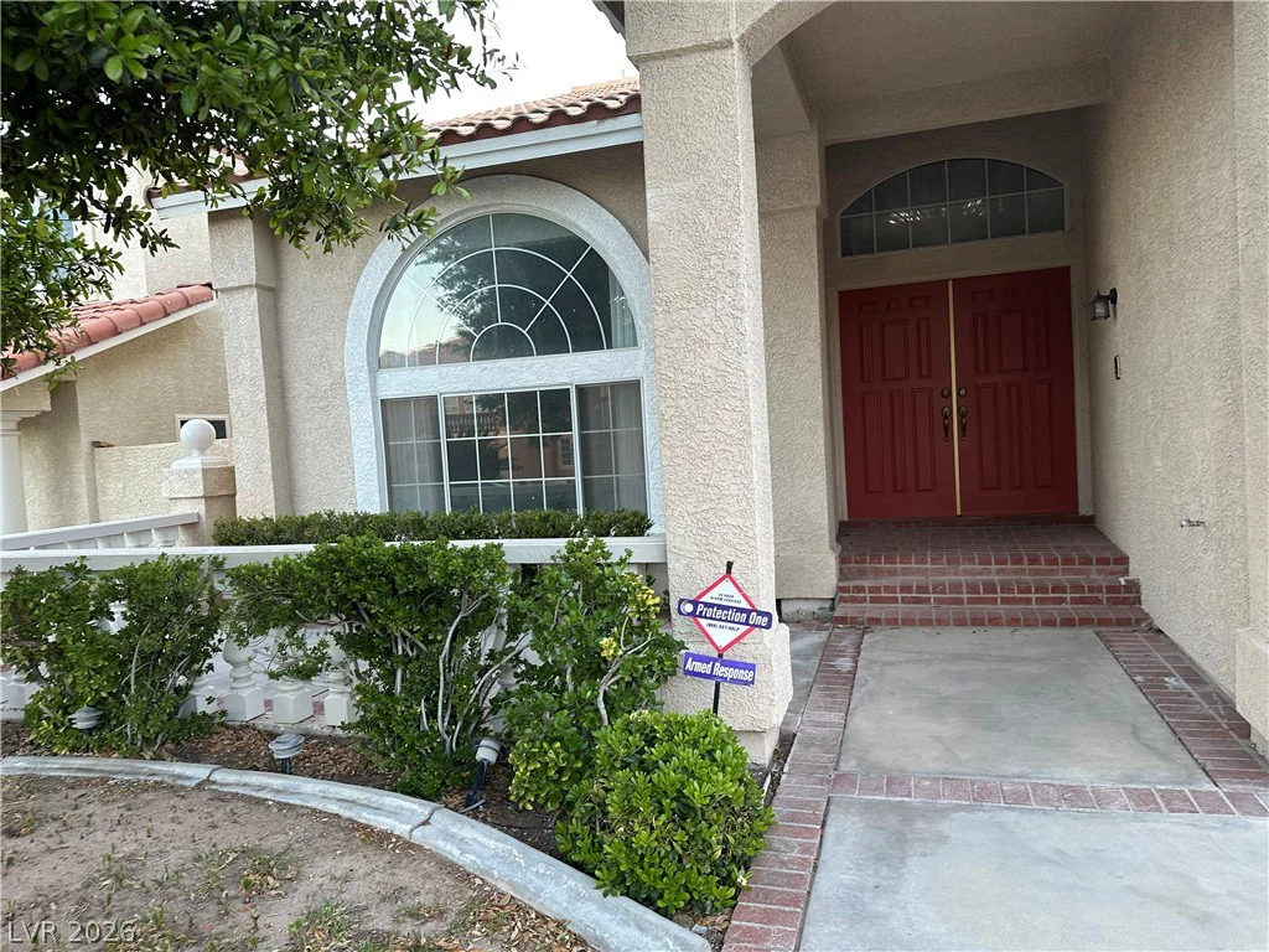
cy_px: 476
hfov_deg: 71.6
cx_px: 634
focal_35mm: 24
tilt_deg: -3.2
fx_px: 880
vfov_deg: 56.8
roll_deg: +2.6
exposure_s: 1/121
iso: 125
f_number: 1.78
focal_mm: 6.86
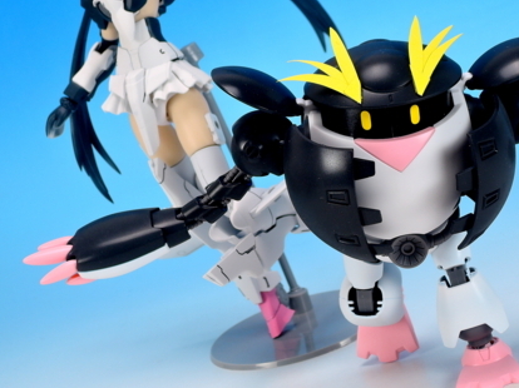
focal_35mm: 87
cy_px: 126
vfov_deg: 16.9
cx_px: 346
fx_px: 1304
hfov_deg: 22.4
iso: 80
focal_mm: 12.8
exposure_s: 1/2
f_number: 5.2
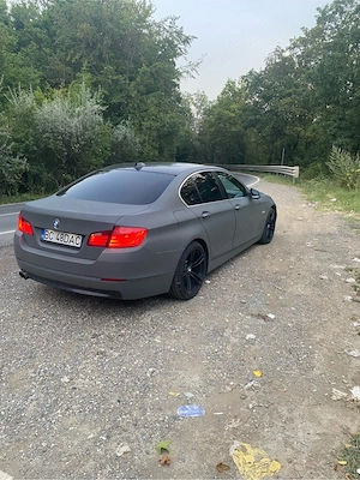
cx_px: 180
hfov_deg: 53.1
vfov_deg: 67.3
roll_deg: -0.3
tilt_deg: -9.4
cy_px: 240
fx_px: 361
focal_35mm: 26
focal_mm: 4.25
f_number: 1.8
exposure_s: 1/84
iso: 125
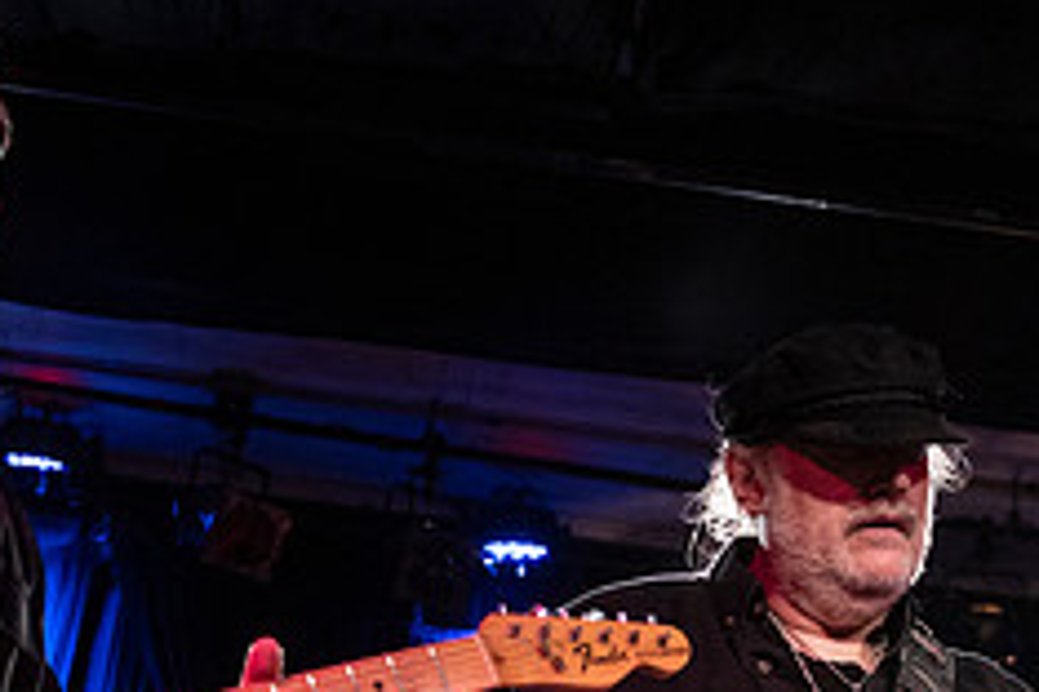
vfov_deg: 18.4
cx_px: 386
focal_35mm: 72
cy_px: 694
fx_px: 2078
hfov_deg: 28.0
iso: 2500
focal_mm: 29
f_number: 3.2
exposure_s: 1/125
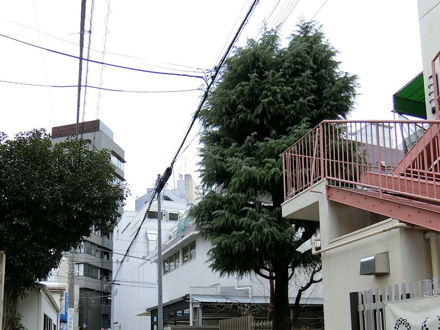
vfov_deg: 39.1
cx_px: 204
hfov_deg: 53.9
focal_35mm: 34
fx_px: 432
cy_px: 291
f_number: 2.7
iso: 80
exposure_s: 1/400
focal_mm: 4.06
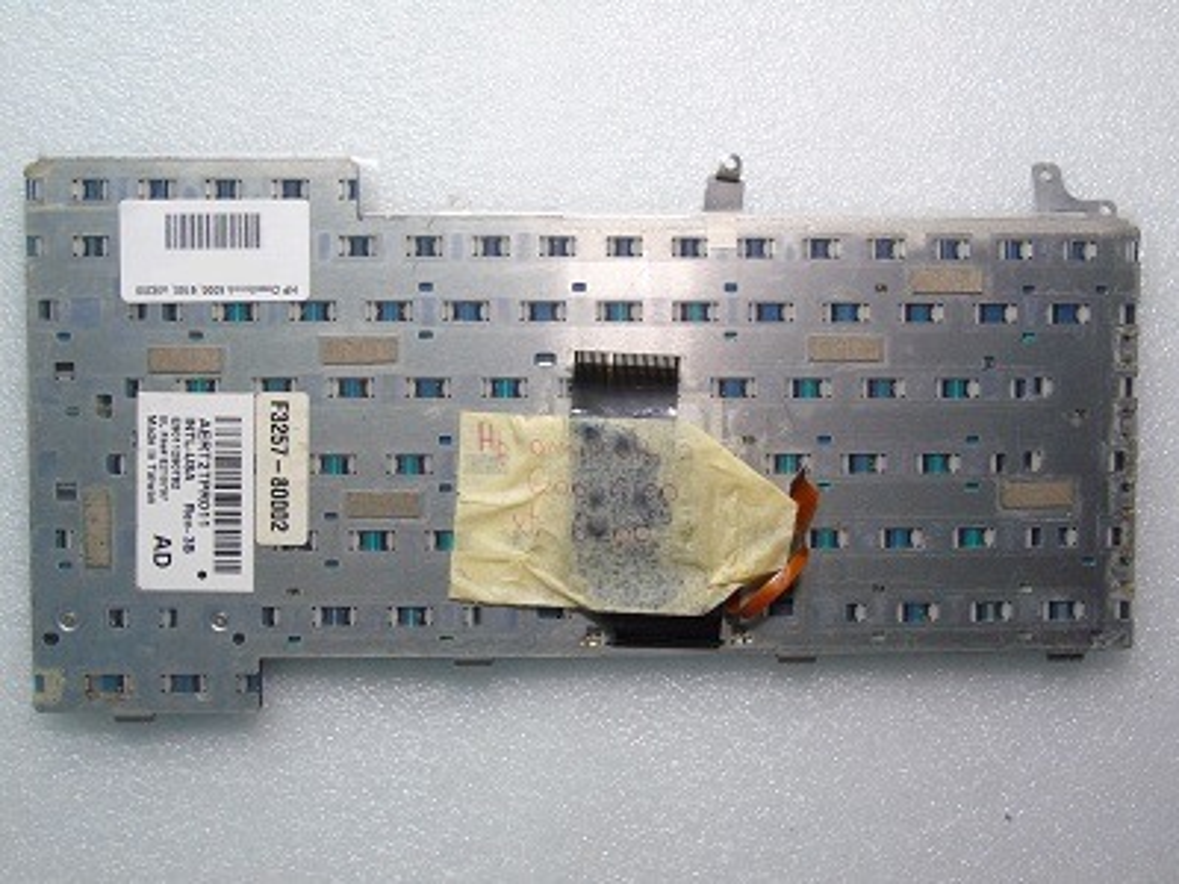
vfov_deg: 41.8
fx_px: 1158
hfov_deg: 54.0
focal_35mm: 34
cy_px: 442
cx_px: 590
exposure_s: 1/40
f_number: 6.3
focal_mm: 6.1
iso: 400
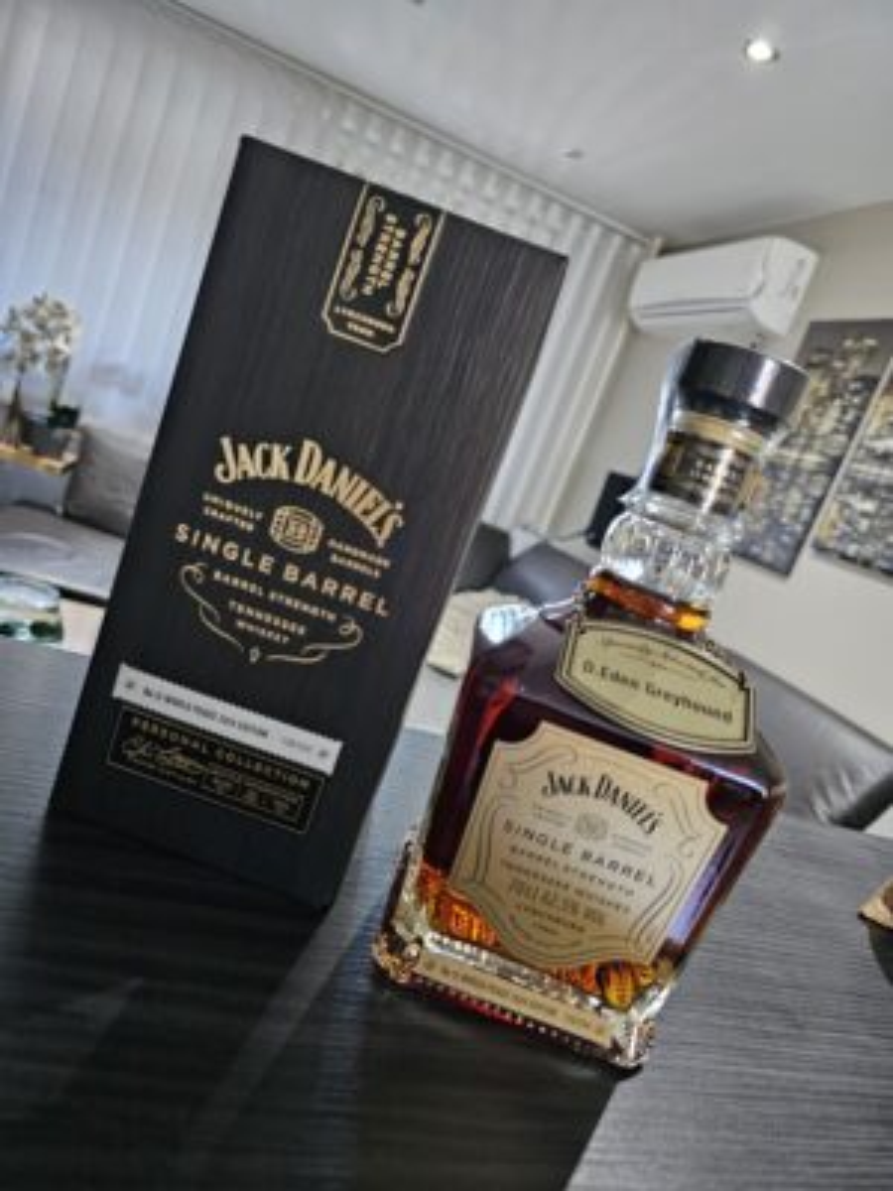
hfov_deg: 58.9
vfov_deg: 73.9
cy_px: 596
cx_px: 446
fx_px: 791
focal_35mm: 23
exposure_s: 1/33
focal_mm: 6.3
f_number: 1.7
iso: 640
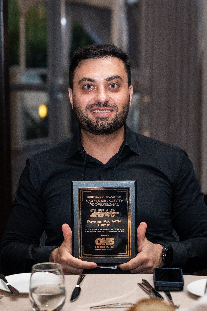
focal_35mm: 110
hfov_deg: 12.5
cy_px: 148
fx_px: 948
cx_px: 119
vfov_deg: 18.6
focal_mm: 70
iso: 1600
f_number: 2.8
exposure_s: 1/200
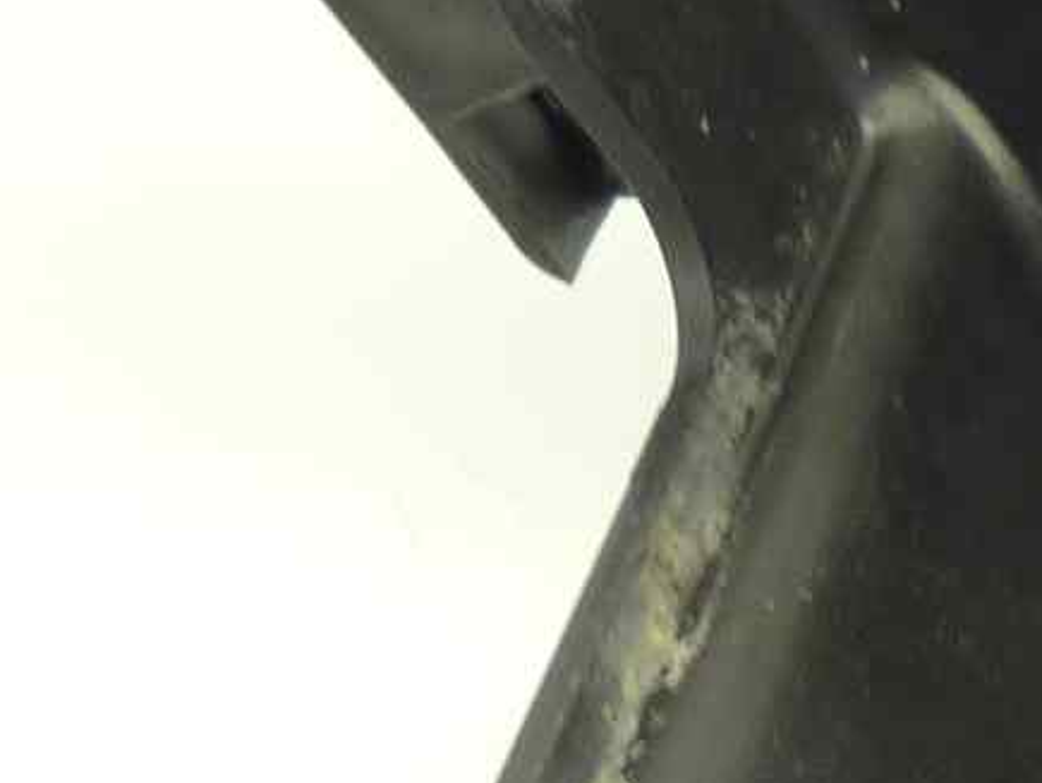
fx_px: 4429
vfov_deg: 9.7
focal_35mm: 147
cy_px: 1295
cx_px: 1904
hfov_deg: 12.2
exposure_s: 1/15
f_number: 3.3
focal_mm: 4.1
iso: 125
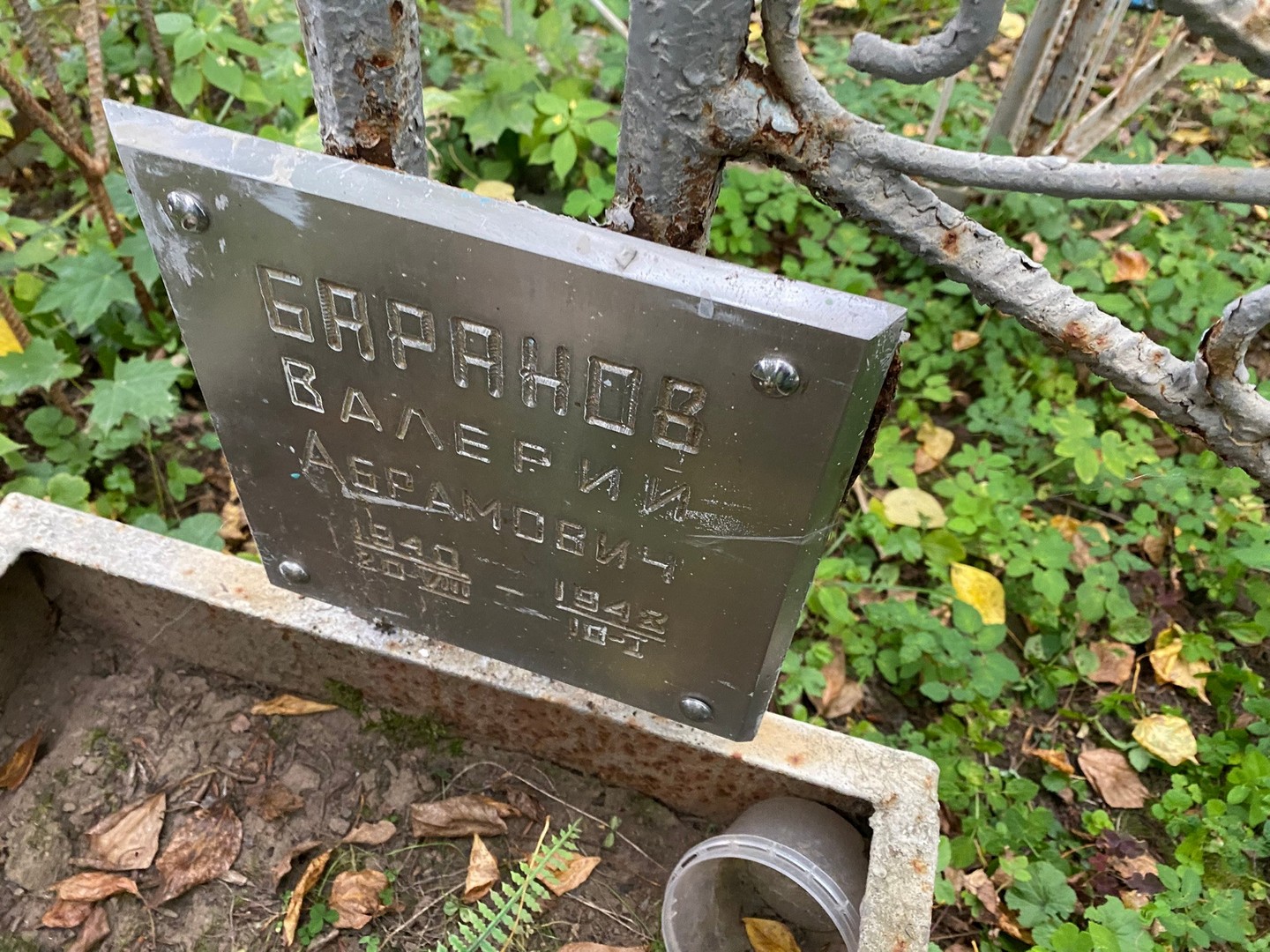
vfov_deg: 53.1
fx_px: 954
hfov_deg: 67.3
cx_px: 635
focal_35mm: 26
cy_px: 476
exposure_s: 1/45
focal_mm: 4.25
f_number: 1.8
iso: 500
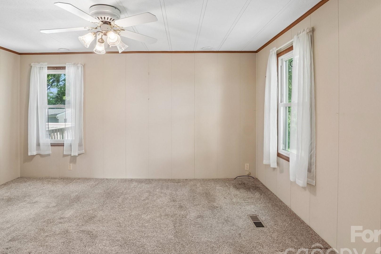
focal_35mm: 19
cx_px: 185
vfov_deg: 64.3
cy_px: 111
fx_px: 201
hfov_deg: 86.9
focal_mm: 10
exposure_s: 1/13
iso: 400
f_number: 8
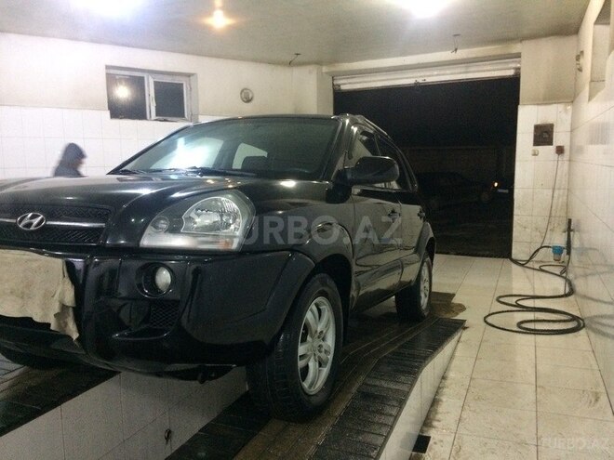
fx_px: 514
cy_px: 230
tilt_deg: -8.9
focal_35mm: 29
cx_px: 307
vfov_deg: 48.2
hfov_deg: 61.7
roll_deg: +0.6
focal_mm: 4.15
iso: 400
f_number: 2.2
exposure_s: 1/17
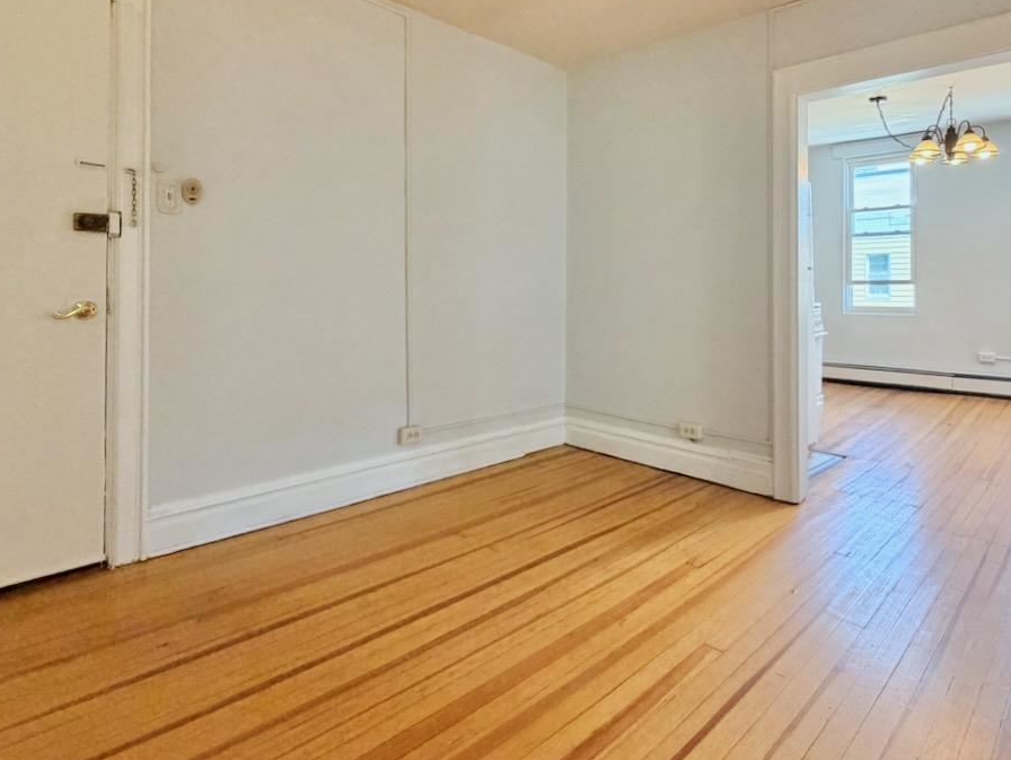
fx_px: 584
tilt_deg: -1.3
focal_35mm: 20
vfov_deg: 65.3
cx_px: 566
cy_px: 298
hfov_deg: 81.4
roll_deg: +0.6
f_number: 2.2
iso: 250
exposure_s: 1/120
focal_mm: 2.22
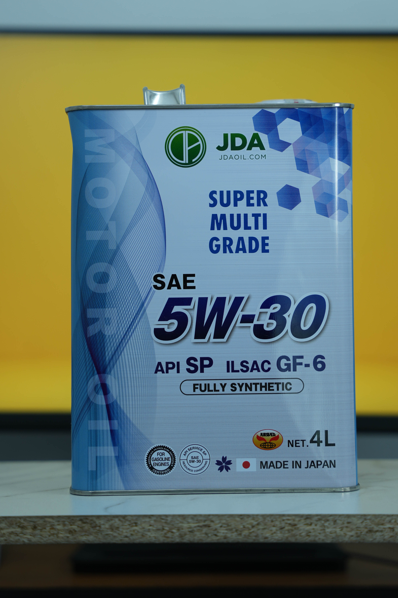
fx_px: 1658
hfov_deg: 13.7
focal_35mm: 100
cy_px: 252
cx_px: 209
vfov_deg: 20.4
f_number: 2.8
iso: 100
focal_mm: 70
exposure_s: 1/80
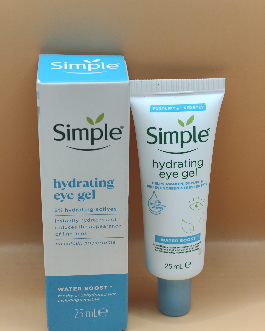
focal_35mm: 73
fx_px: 716
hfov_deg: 21.0
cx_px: 132
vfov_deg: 26.1
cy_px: 162
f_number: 2.55
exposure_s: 1/120
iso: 188
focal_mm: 13.3
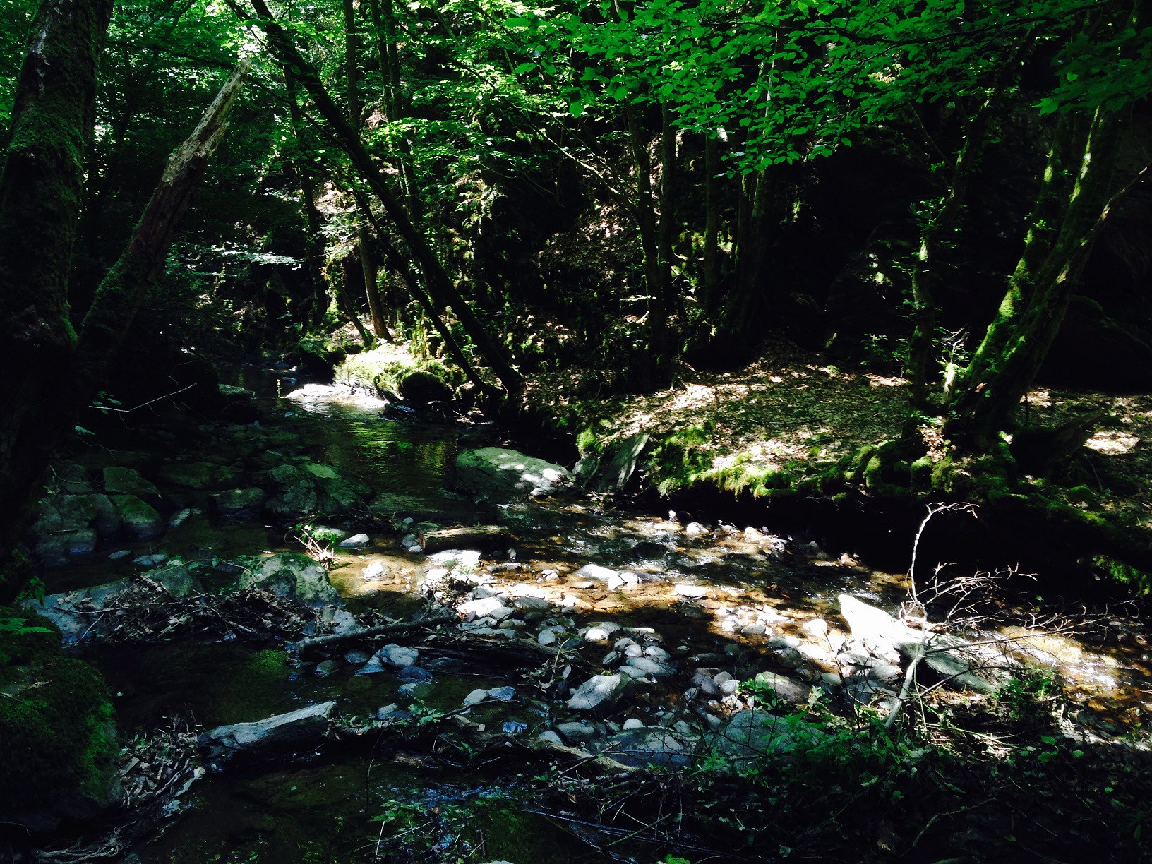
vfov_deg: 42.9
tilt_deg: -8.2
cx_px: 576
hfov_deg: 55.4
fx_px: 1098
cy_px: 432
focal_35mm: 33
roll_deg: -1.3
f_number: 2.4
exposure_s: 1/60
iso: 50
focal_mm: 4.12
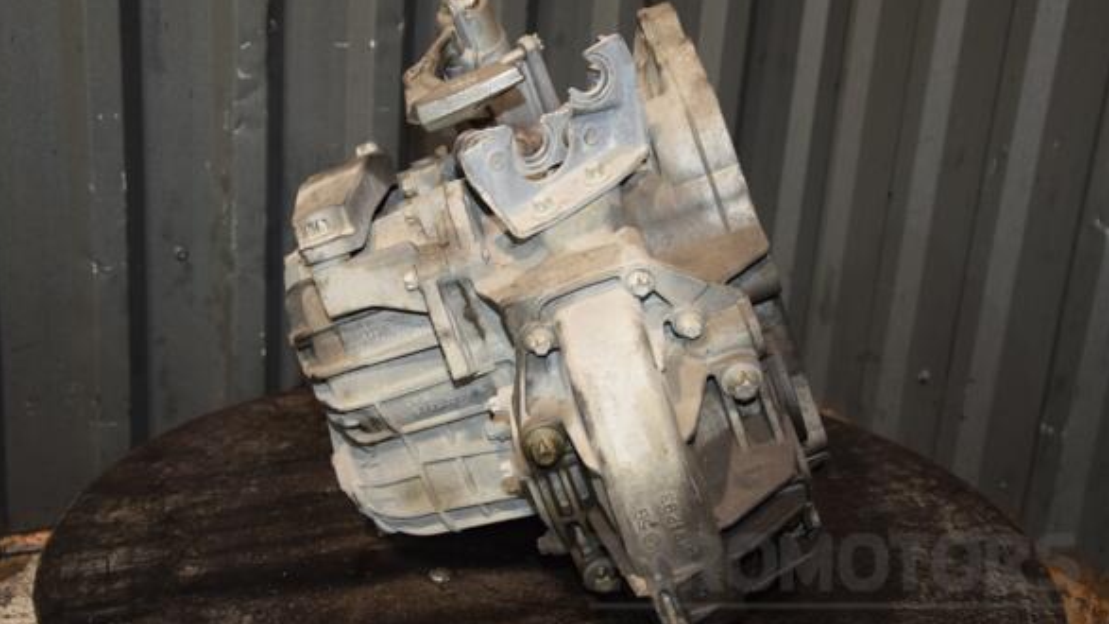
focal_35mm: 45
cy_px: 310
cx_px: 548
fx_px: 1323
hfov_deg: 45.5
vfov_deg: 26.5
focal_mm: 28
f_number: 5
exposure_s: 1/60
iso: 800
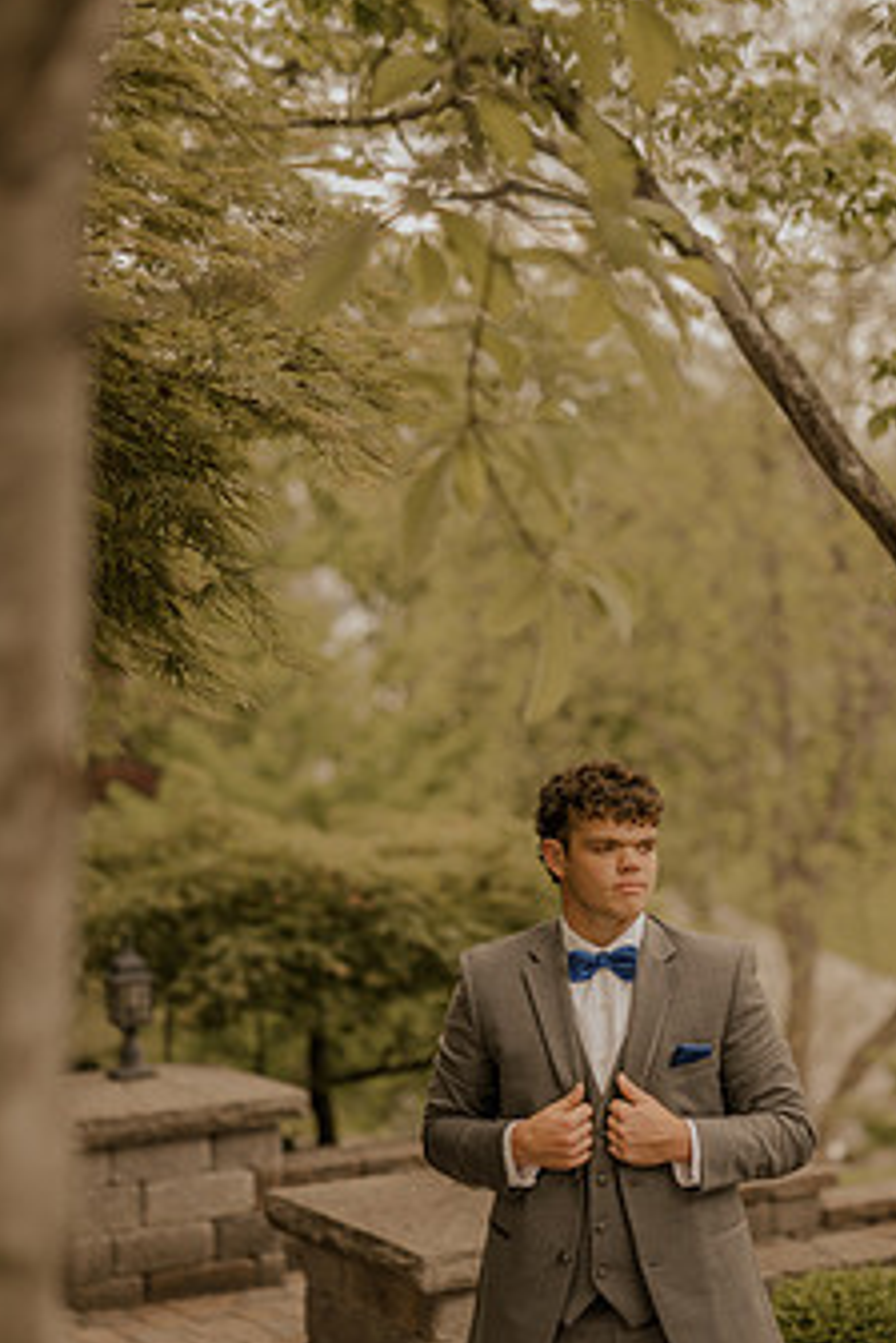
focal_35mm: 67
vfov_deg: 29.9
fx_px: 2501
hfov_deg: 20.3
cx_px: 560
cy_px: 875
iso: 100
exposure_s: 1/640
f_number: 2.2
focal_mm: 50
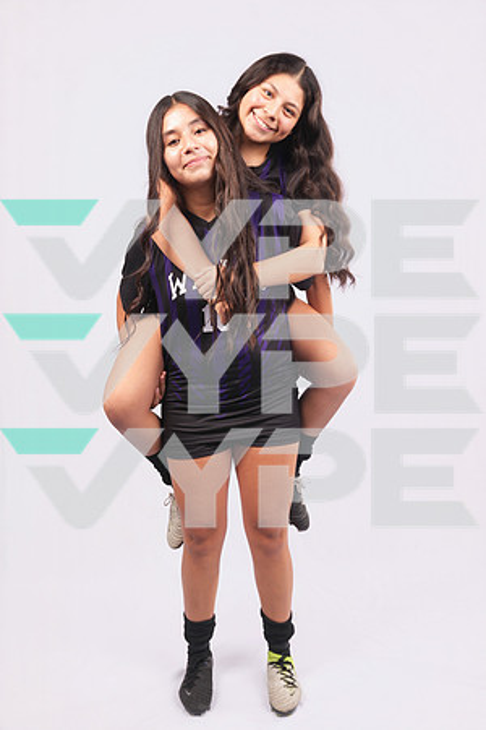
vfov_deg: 55.8
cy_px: 365
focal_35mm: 34
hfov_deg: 38.9
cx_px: 243
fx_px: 688
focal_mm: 34
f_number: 7.1
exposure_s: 1/200
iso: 160
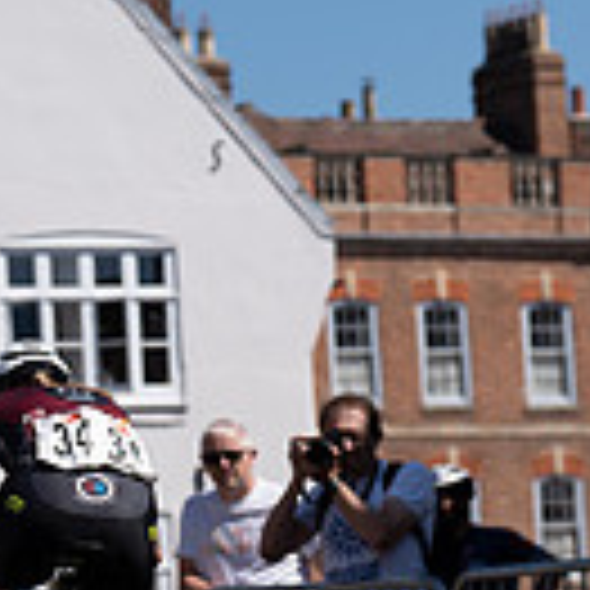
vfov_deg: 6.5
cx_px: -315
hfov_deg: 6.4
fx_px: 5226
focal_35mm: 271
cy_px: 394
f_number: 4
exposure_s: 1/1600
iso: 100
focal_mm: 70
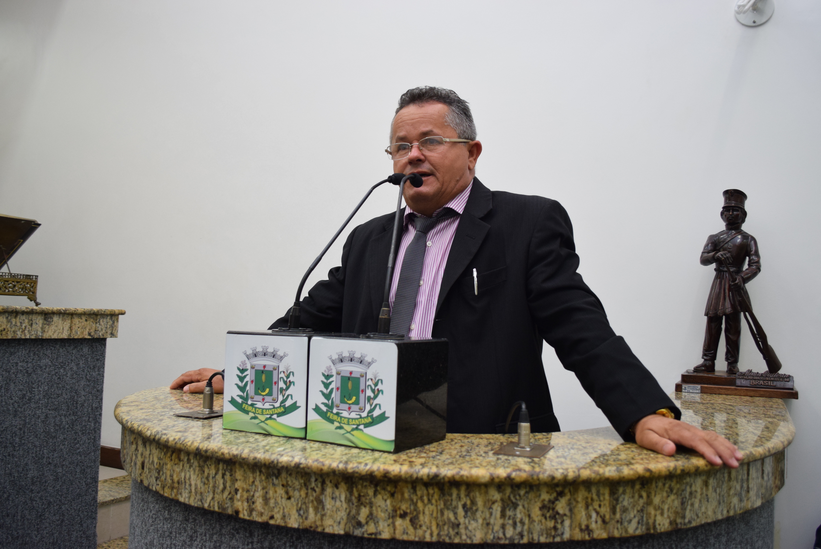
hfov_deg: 61.9
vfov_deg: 43.7
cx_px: 410
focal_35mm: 30
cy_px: 274
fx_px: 685
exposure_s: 1/60
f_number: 3.8
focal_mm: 20
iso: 800
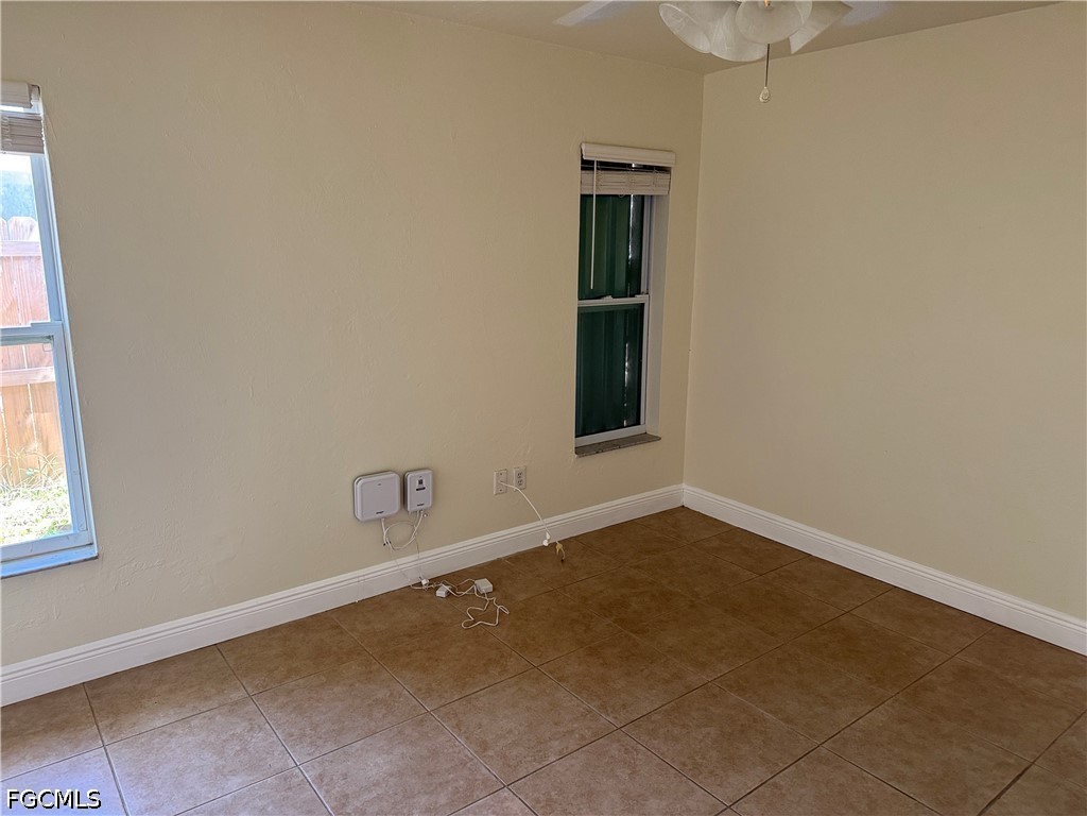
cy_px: 408
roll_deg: -0.5
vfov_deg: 56.8
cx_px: 544
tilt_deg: -10.0
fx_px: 754
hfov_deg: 71.6
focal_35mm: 24
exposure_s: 1/60
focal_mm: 6.76
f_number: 1.78
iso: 320
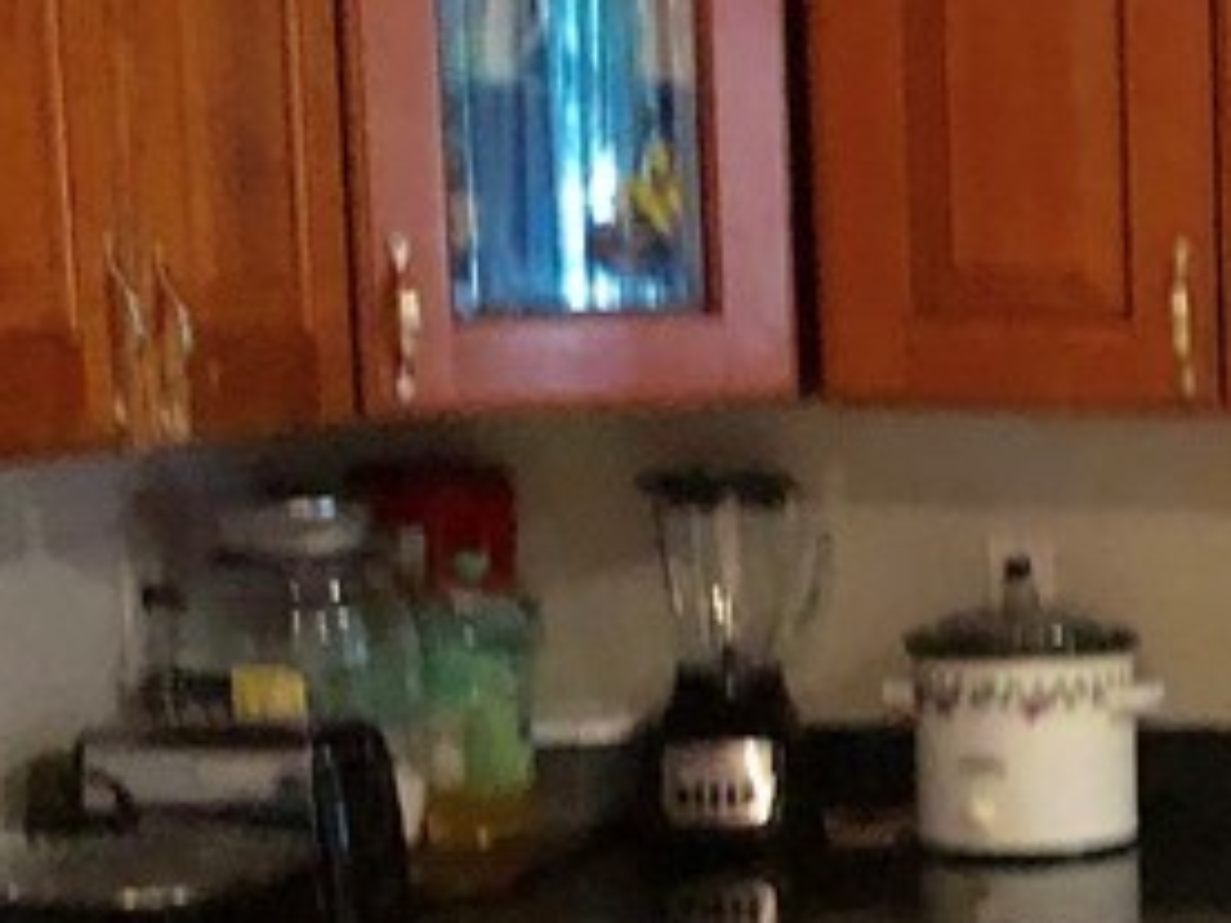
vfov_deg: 14.1
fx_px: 3698
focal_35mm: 104
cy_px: 874
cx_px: 1851
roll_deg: +0.4
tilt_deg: -8.1
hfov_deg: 17.1
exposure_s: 1/5
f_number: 1.8
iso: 100
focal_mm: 3.99
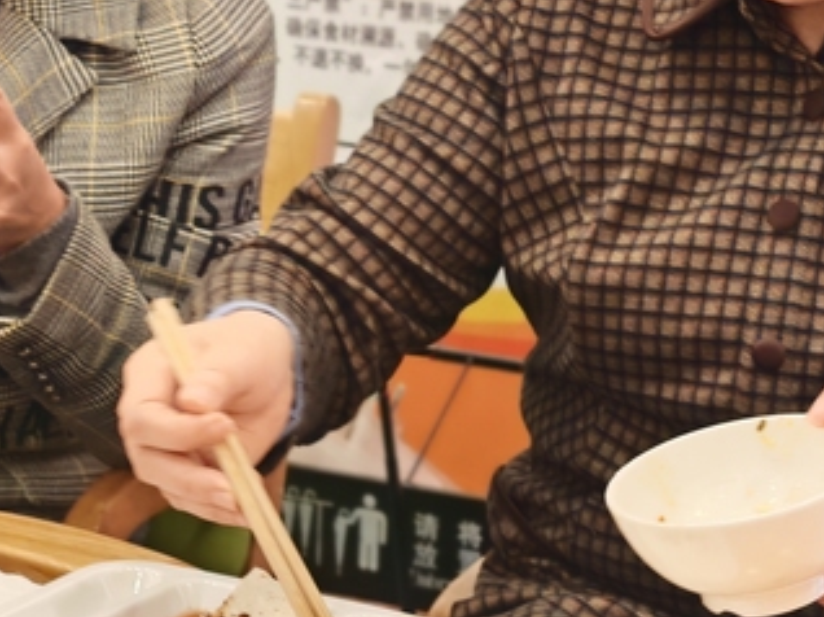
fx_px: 3235
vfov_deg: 10.9
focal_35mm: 136
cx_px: 389
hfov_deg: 14.5
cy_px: 163
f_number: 2.4
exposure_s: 1/50
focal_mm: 7.62
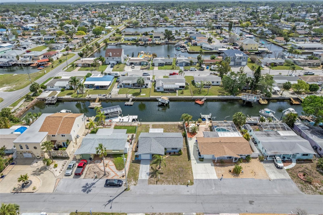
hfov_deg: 78.6
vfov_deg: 57.2
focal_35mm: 22
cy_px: 108
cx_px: 162
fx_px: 197
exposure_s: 1/2500
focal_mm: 8.38
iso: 130
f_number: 2.8
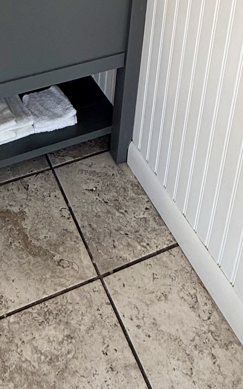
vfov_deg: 33.9
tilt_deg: -17.5
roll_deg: -1.4
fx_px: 456
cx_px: 27
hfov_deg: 28.8
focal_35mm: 43
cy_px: -112
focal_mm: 2.22
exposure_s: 1/120
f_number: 2.2
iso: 100
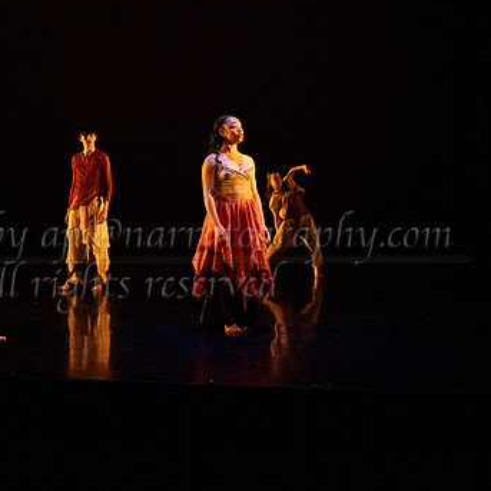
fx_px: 947
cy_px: 258
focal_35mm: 59
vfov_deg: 29.1
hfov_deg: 27.9
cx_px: 45
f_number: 4
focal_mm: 37
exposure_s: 1/400
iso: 4000
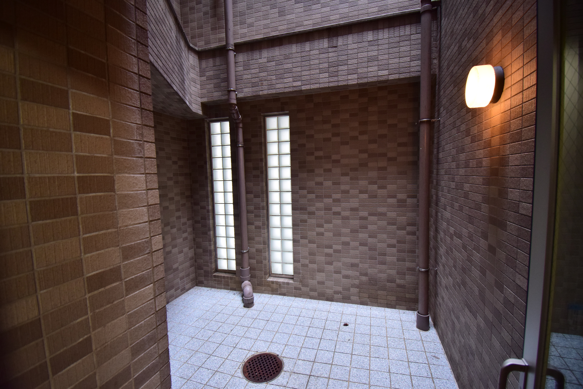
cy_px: 194
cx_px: 292
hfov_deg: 100.4
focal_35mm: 15
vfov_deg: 77.4
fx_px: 243
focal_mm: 10
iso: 800
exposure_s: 1/30
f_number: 4.8
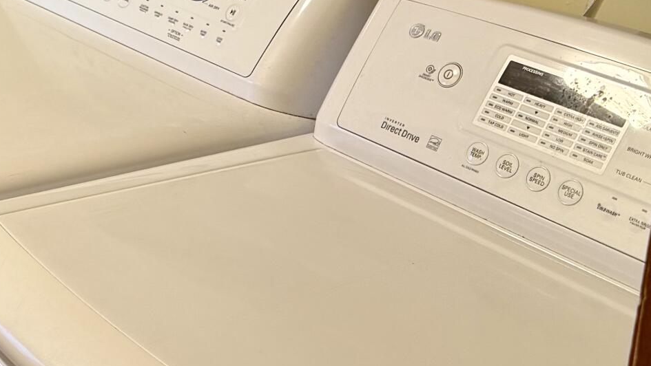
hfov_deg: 23.4
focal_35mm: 83
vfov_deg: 14.3
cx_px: -134
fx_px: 1433
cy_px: -1
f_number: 1.78
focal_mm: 6.76
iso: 125
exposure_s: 1/60
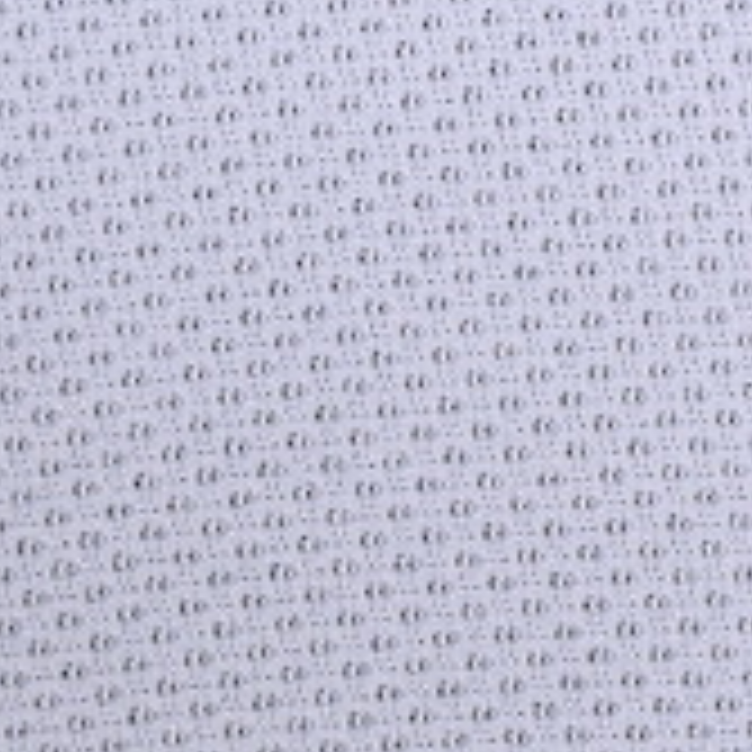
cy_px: 104
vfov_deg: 4.2
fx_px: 10151
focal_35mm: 413
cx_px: 666
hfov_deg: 4.2
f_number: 7.1
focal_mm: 50
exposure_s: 1/80
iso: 160
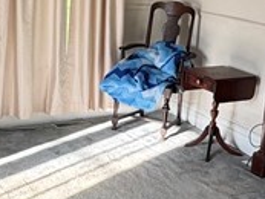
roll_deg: -4.7
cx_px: 167
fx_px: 636
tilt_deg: -13.7
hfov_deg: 23.5
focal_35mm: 83
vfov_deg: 17.8
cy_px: 95
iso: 50
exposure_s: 1/99
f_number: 2.2
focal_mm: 2.22
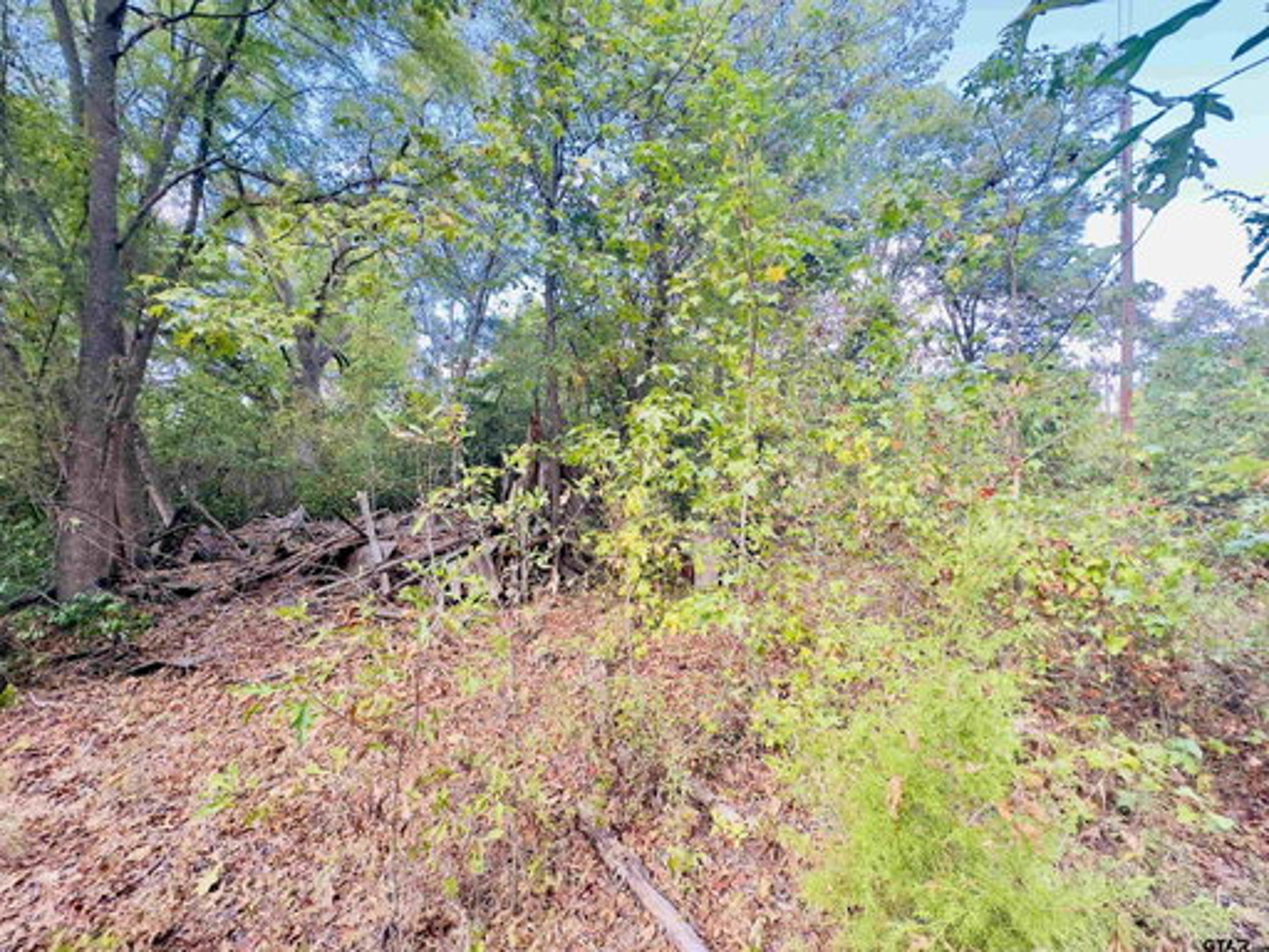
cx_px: 634
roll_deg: +2.1
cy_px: 476
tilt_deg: -0.7
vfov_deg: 85.7
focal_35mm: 14
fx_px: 513
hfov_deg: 102.1
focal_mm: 2.22
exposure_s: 1/99
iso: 125
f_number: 2.2
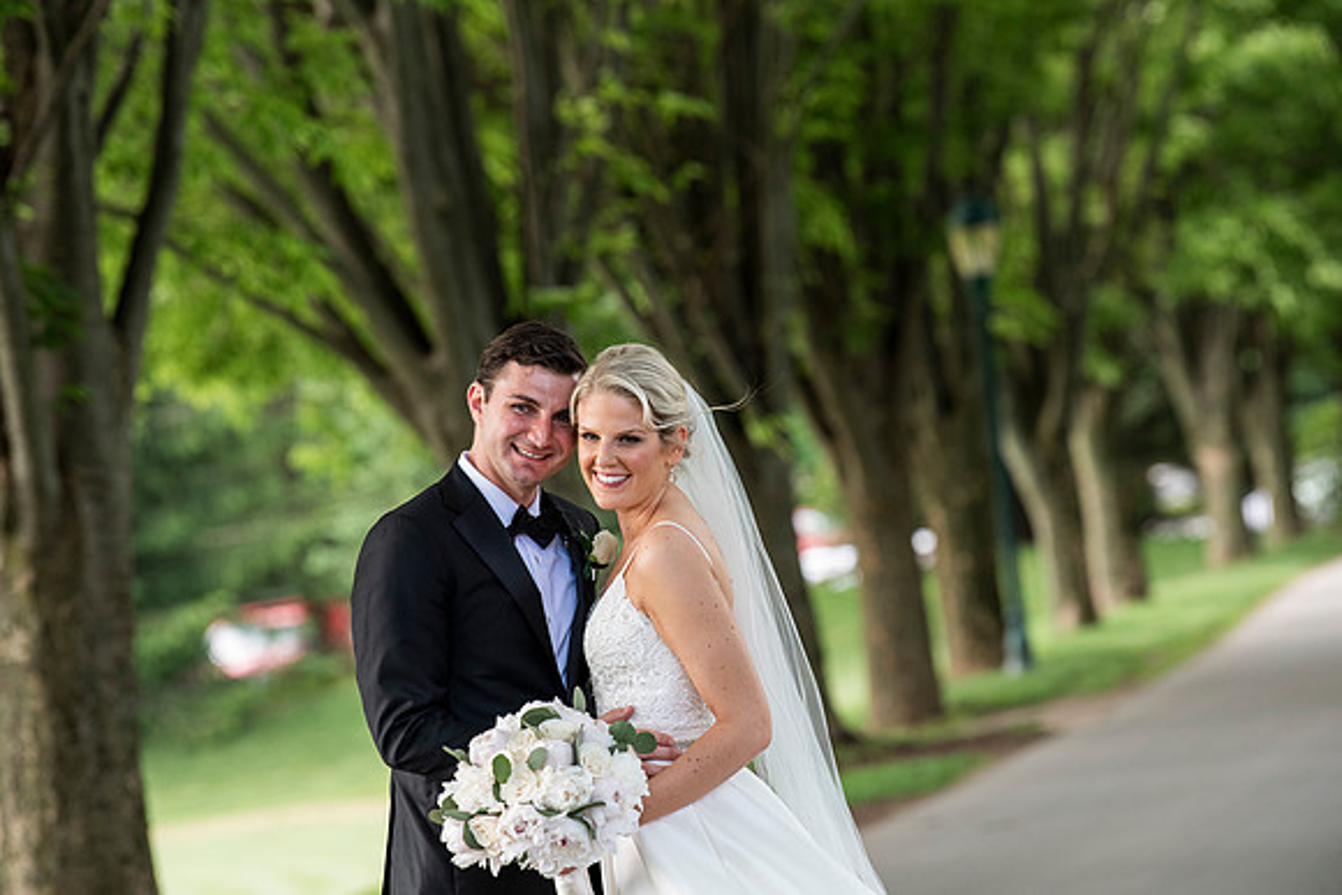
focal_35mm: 200
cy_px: 448
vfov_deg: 6.9
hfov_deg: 10.3
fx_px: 7457
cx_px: 671
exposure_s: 1/400
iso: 800
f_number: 5
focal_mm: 200
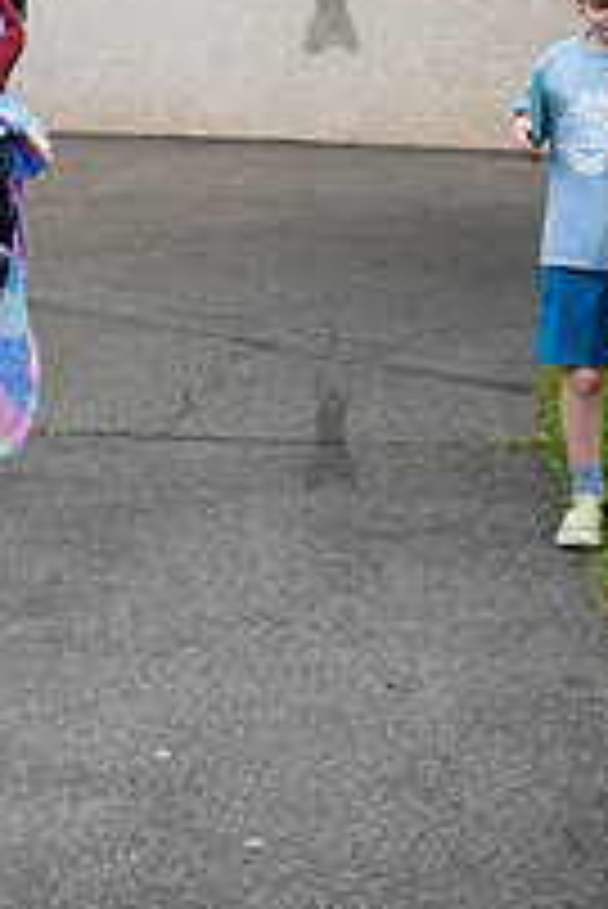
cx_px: -252
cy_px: 191
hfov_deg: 12.9
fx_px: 2579
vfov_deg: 19.8
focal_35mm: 102
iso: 400
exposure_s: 1/1000
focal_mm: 28
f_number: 4.5
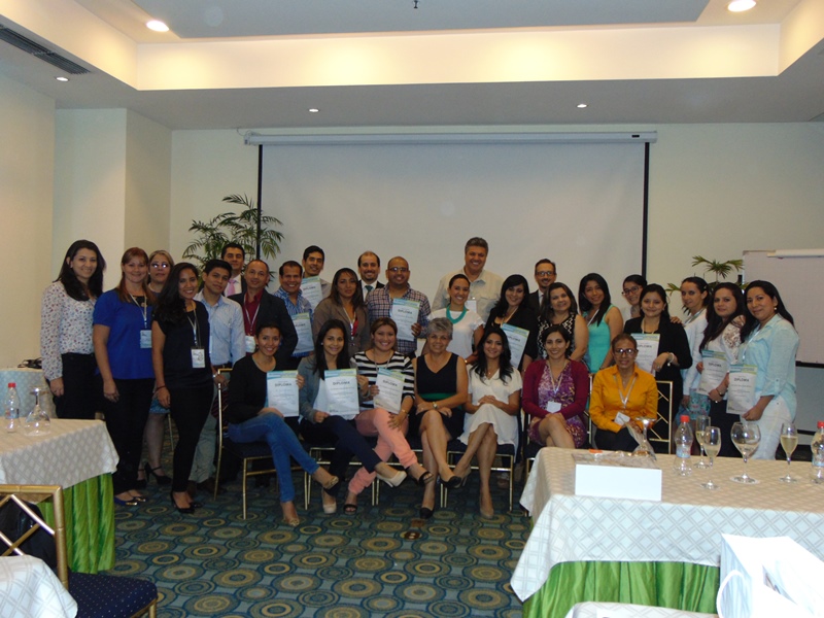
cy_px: 309
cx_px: 412
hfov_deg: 60.0
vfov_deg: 46.8
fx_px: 714
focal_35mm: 30
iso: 200
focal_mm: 5.4
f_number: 3.1
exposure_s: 1/40
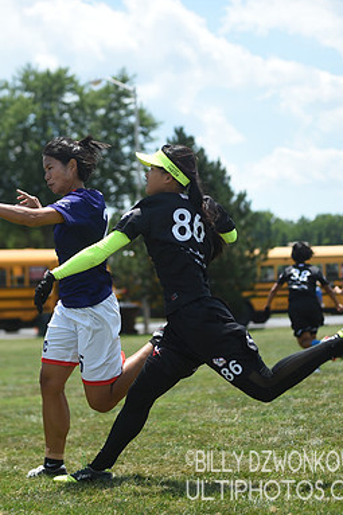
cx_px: 100
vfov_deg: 12.9
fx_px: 2274
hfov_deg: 8.6
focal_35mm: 159
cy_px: 258
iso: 100
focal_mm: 105
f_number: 2.8
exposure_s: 1/1250
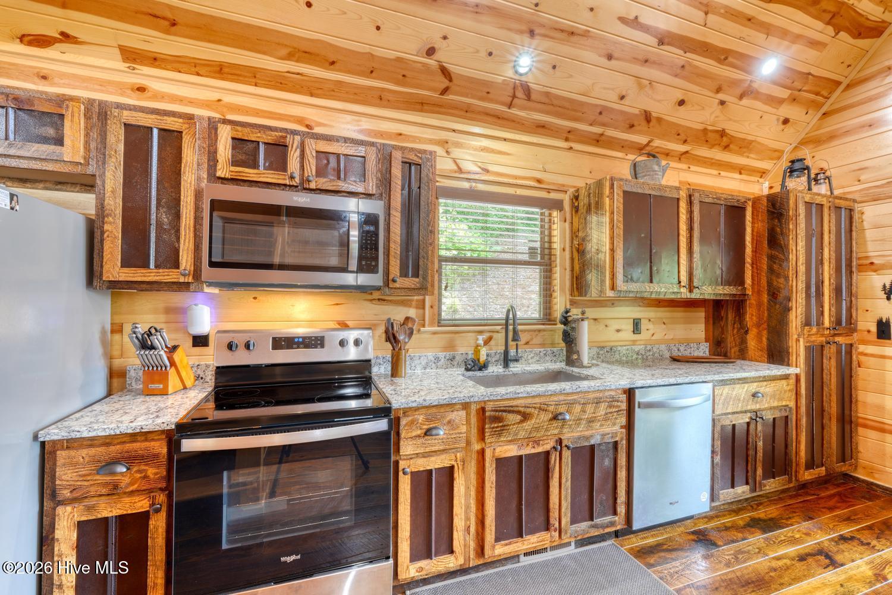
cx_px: 446
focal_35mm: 15
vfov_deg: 77.3
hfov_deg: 100.4
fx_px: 372
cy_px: 298
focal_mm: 10
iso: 100
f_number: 9
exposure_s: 2.5
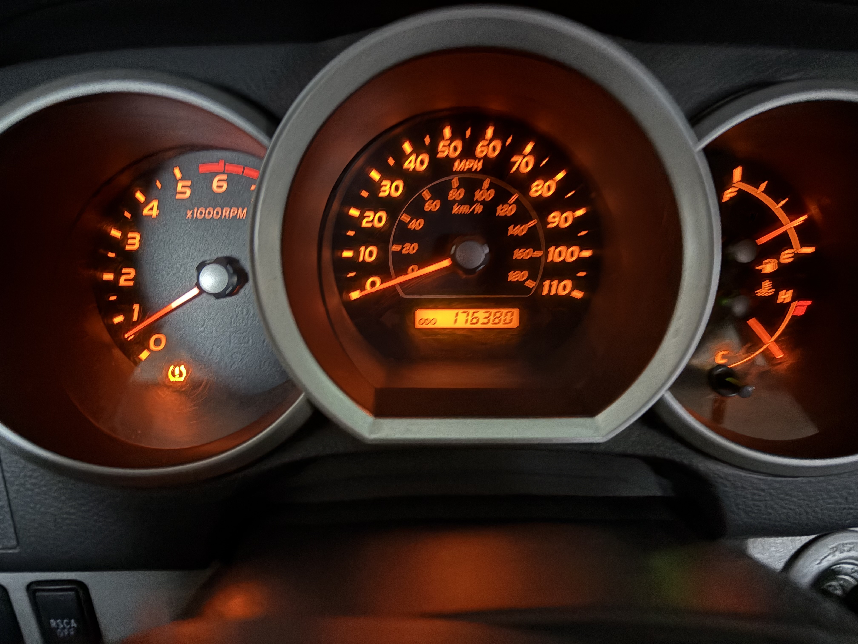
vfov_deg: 53.1
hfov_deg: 67.3
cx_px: 429
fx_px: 644
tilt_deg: -23.5
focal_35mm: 26
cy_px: 322
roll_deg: -1.5
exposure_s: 1/9
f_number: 1.6
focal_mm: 5.96
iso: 1000
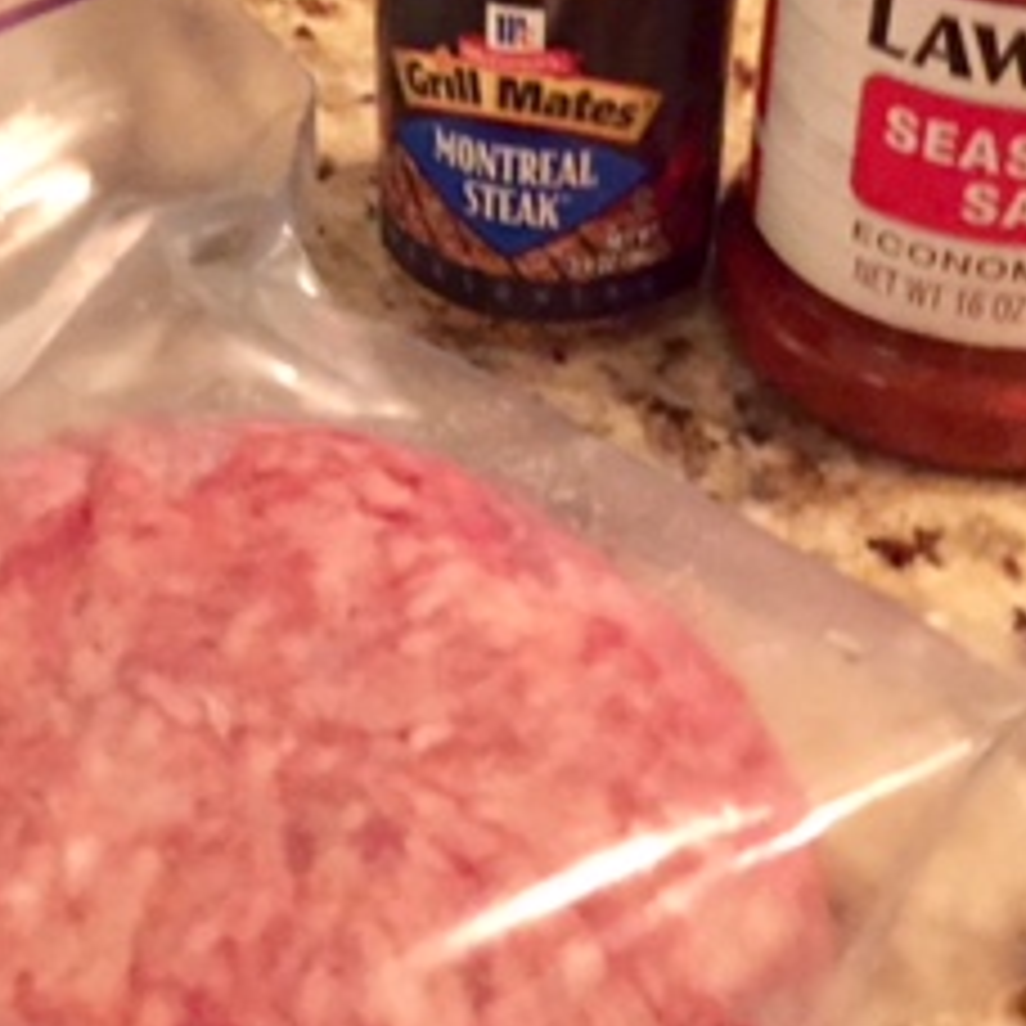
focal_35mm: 72
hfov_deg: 24.0
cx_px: 477
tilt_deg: -40.8
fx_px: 2414
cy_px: 360
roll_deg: -1.7
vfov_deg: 23.9
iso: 400
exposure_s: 1/15
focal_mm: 4.15
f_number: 2.2
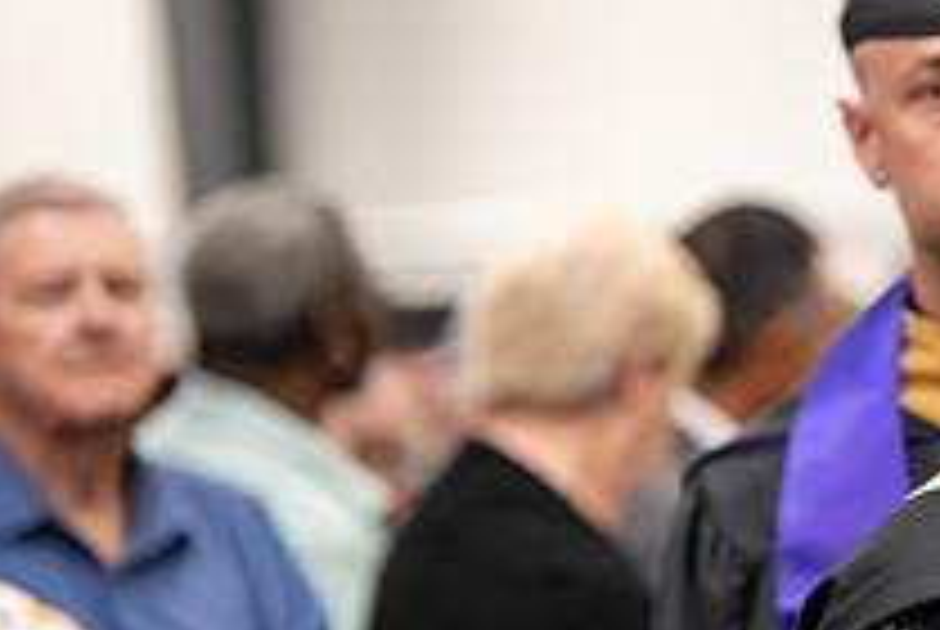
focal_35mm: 374
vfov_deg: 3.7
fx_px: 9779
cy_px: 425
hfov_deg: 5.5
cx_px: 1295
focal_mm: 135
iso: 3200
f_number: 3.2
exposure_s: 1/200
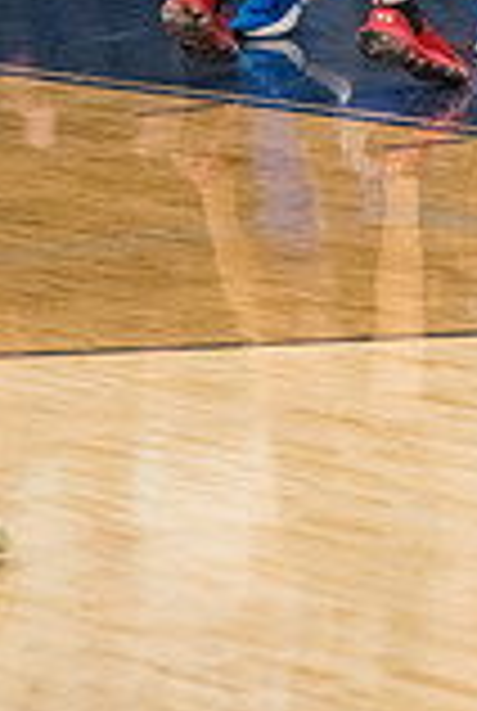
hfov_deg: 2.9
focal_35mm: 483
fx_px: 9557
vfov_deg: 4.2
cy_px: -284
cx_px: 310
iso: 8000
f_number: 4.5
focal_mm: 170
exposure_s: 1/1600
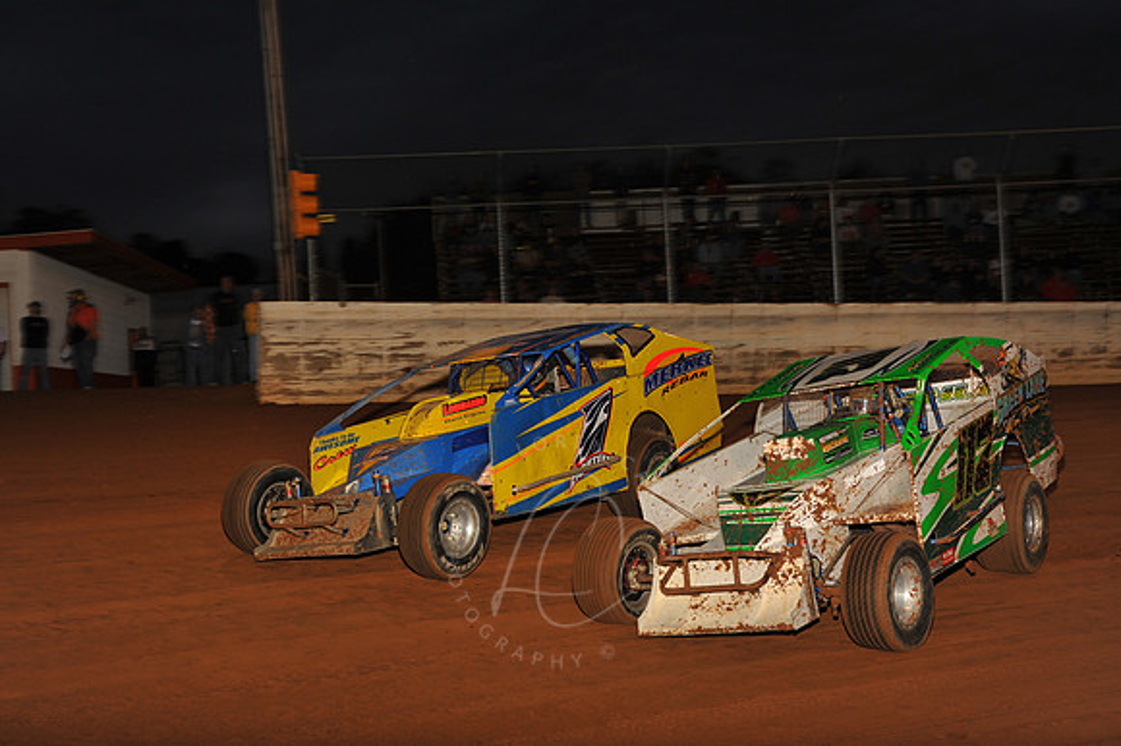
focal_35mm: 52
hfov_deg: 38.2
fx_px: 1618
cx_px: 560
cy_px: 373
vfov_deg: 26.0
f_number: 7.1
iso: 500
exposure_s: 1/320
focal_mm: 52
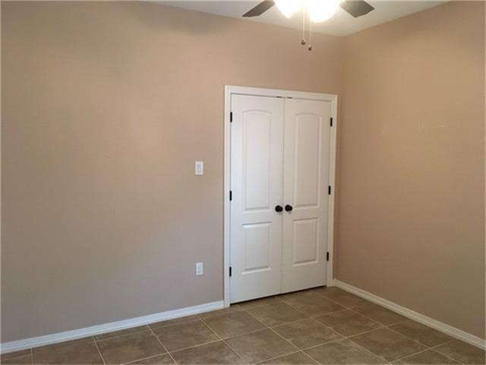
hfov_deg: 61.7
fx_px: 407
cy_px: 182
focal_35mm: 29
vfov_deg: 48.2
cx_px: 243
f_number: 2.2
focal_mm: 4.15
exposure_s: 1/30
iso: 125
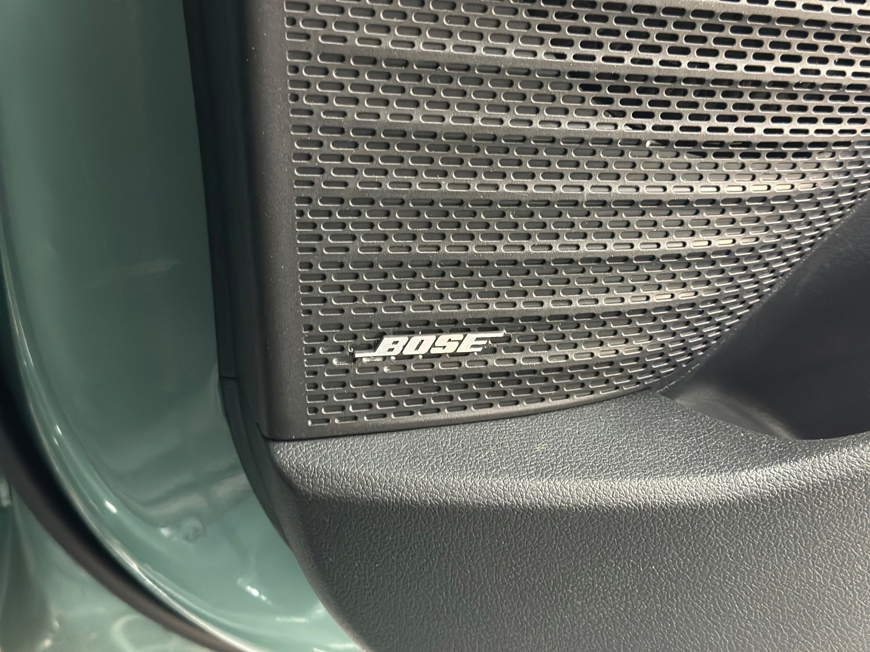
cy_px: 326
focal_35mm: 48
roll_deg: -3.5
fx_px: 1206
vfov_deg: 30.3
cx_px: 435
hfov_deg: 39.7
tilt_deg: -21.6
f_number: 1.78
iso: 800
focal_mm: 6.86
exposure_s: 1/30
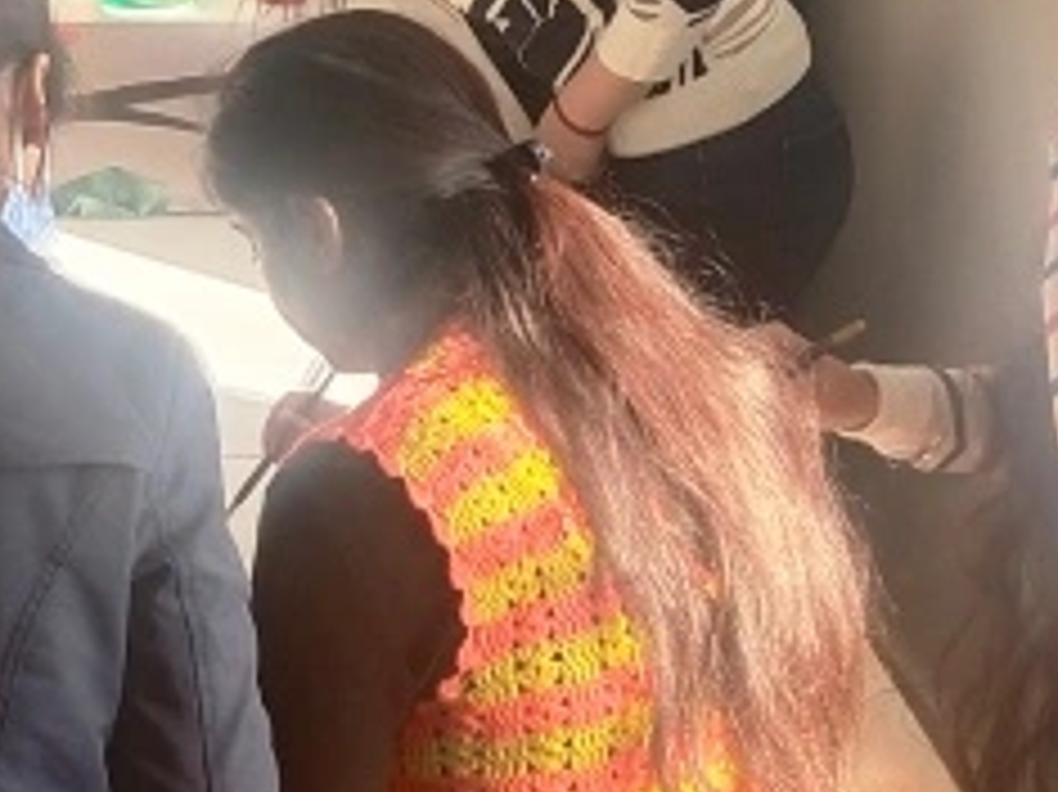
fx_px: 4002
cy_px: 4
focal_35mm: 131
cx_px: -320
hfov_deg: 14.4
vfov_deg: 11.2
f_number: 1.8
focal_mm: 3.95
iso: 93
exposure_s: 1/397
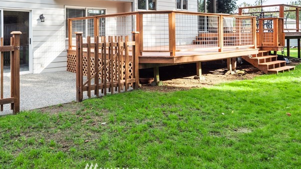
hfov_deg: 57.2
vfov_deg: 32.4
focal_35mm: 34
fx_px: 271
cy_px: 7
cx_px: 111
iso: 200
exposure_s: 1/80
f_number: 8
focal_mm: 18
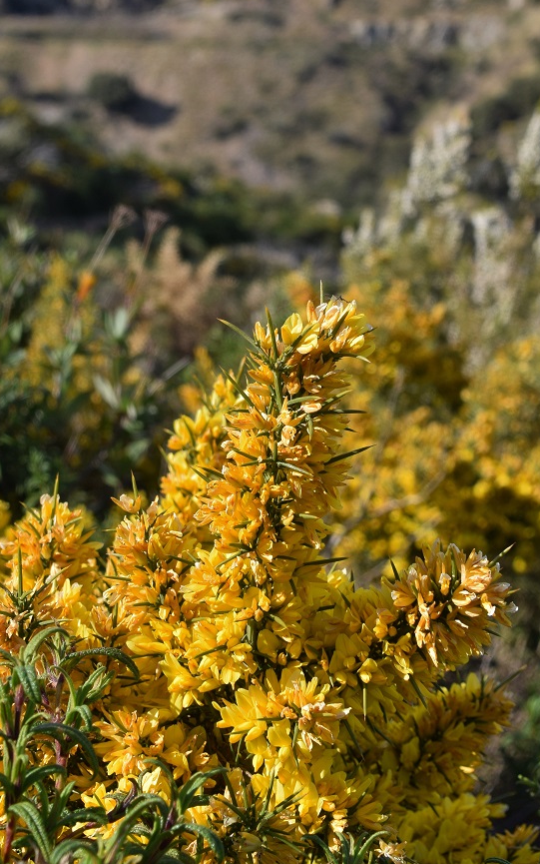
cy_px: 178
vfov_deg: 19.4
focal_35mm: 106
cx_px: 188
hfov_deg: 12.3
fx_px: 2495
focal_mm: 40
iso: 200
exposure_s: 1/320
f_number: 9
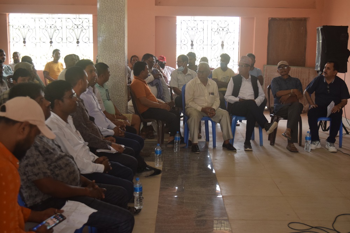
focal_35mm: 46
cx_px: 175
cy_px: 116
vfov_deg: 29.0
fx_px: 452
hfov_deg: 42.3
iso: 720
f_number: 5.6
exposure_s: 1/125
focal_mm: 31
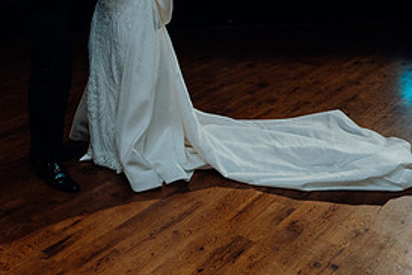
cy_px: -4
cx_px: 100
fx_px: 584
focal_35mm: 51
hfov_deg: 37.8
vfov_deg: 25.1
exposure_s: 1/160
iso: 2500
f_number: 3.5
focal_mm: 24
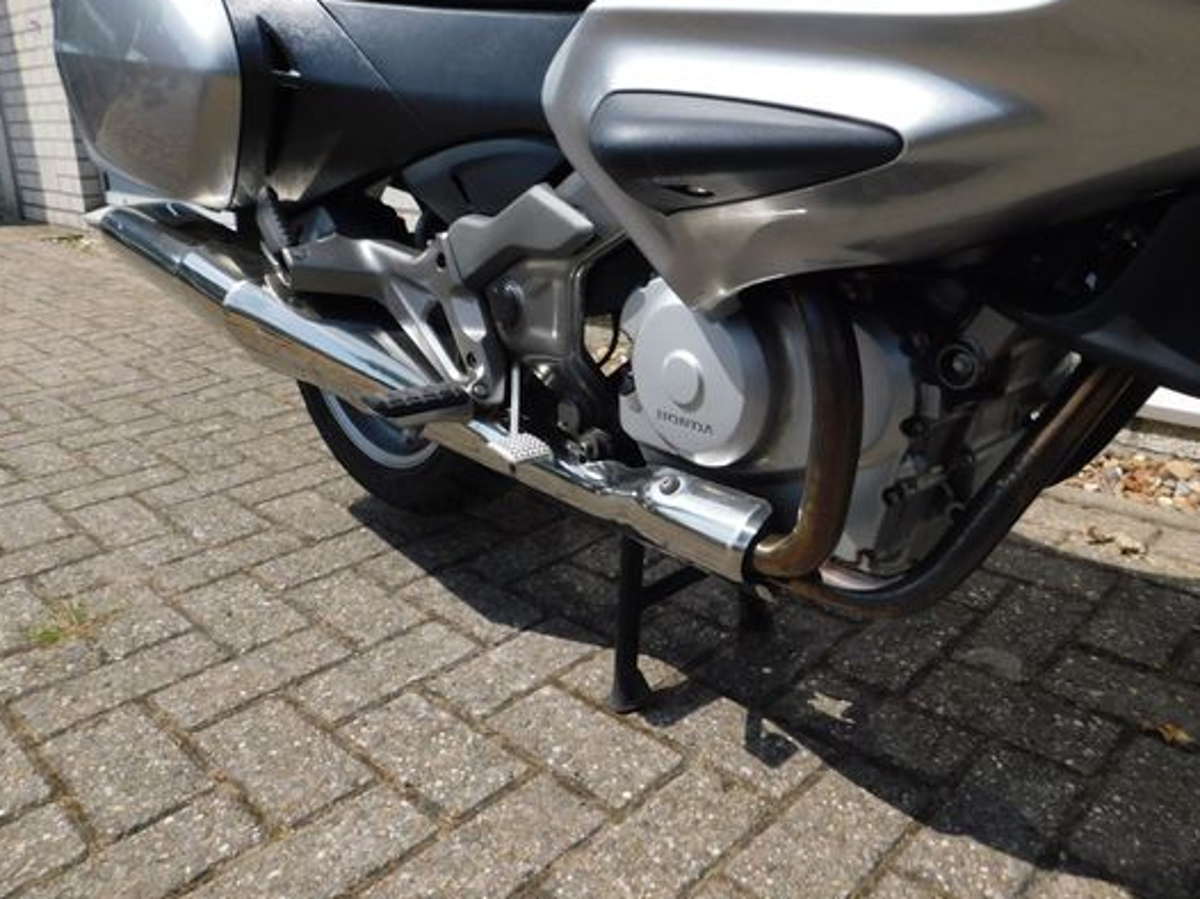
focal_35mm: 28
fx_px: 970
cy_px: 367
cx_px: 680
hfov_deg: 63.2
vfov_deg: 49.5
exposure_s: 1/500
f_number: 6
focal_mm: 4
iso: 125
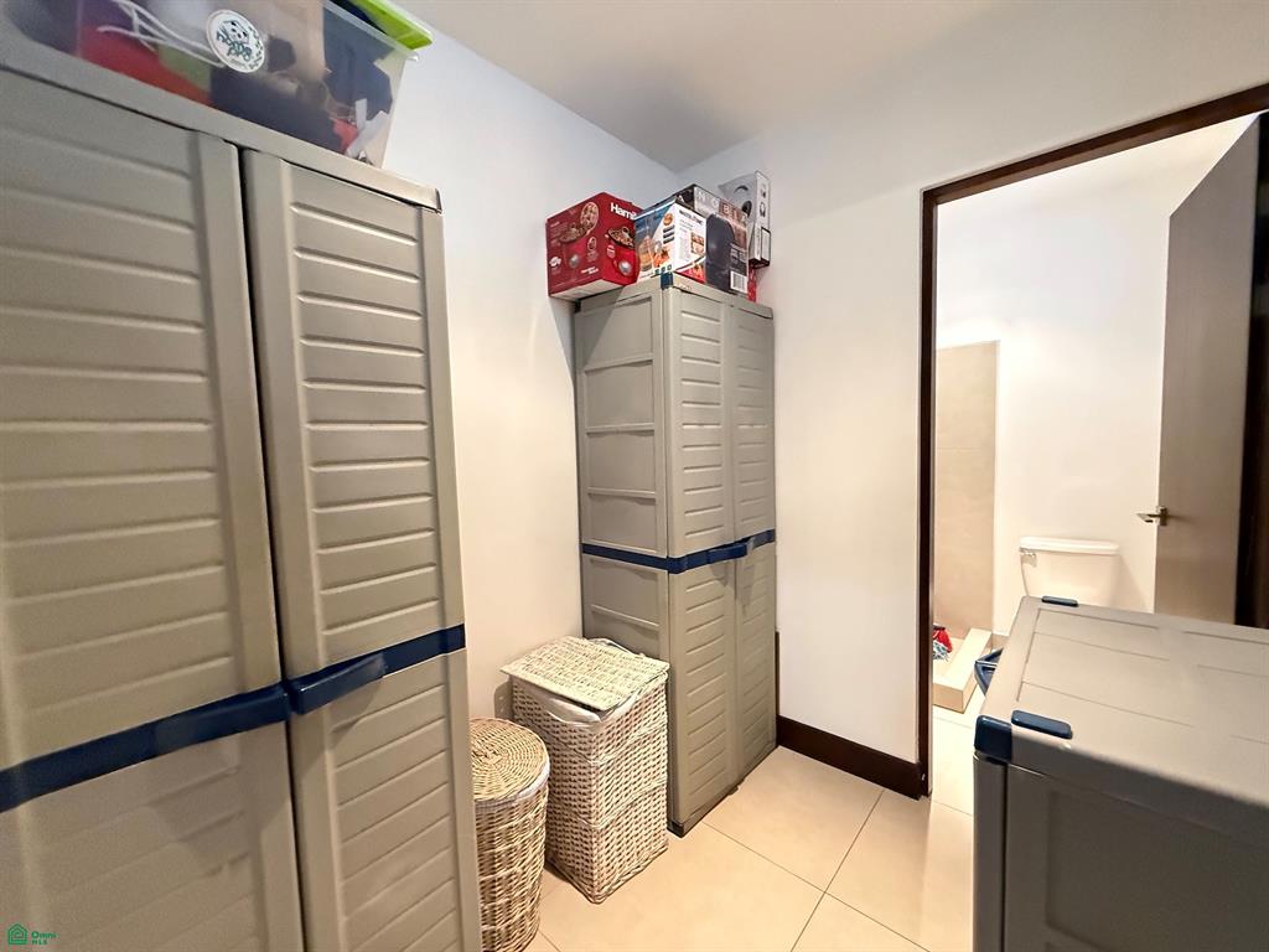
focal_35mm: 14
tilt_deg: -3.4
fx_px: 513
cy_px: 476
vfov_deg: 85.7
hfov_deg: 102.1
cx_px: 634
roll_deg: +2.1
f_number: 2.2
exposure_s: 1/40
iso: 1000
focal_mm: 2.22
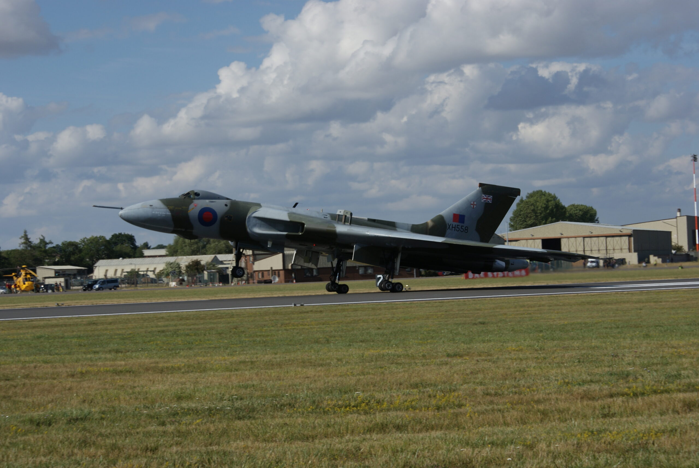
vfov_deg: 13.1
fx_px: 2041
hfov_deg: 19.4
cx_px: 350
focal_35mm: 105
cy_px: 234
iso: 100
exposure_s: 1/400
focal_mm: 70
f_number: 9
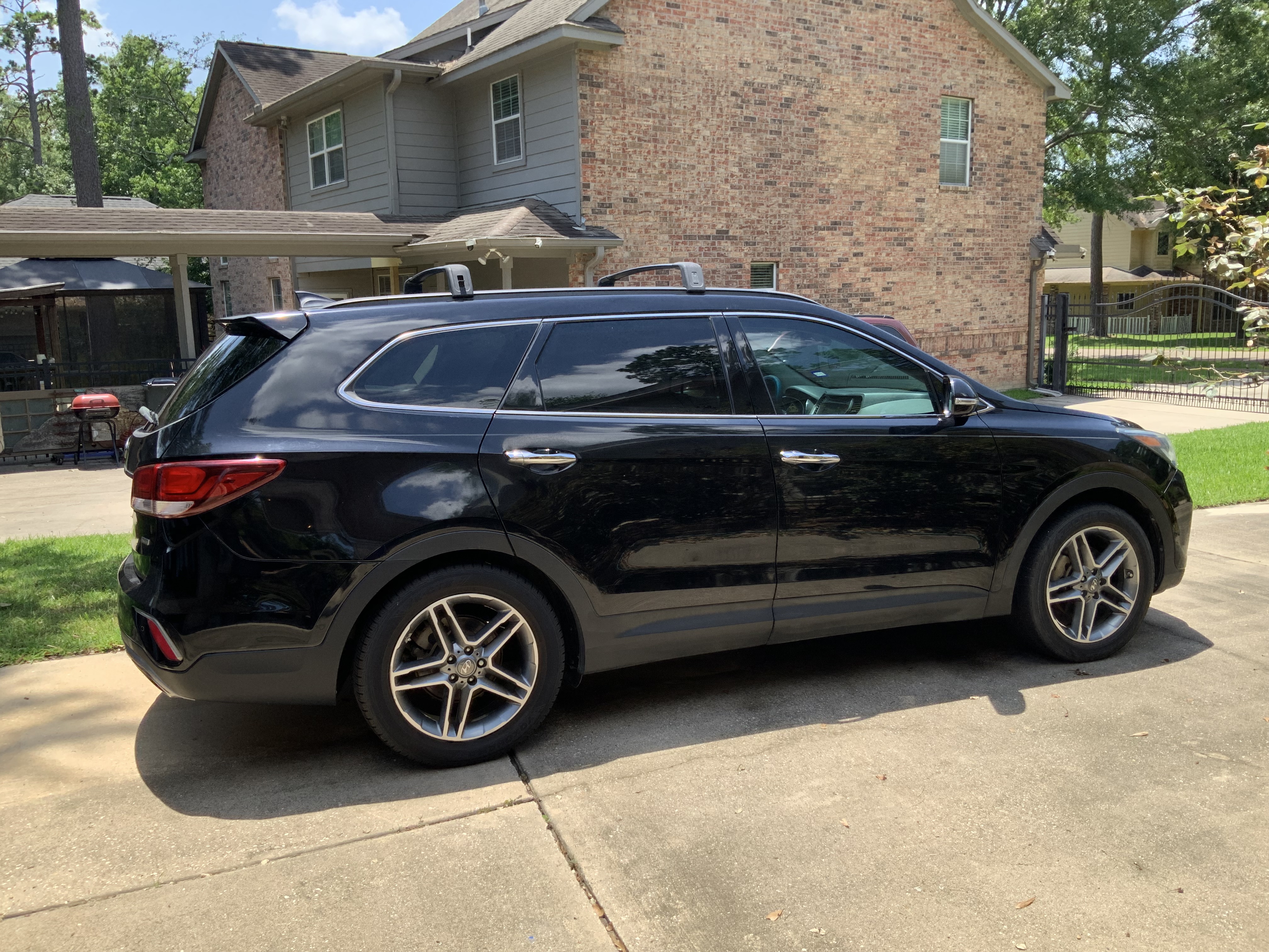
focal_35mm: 29
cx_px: 634
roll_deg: +2.0
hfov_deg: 61.7
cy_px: 476
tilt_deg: -9.9
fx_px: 1063
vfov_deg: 48.2
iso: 16
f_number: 1.8
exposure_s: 1/728
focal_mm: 3
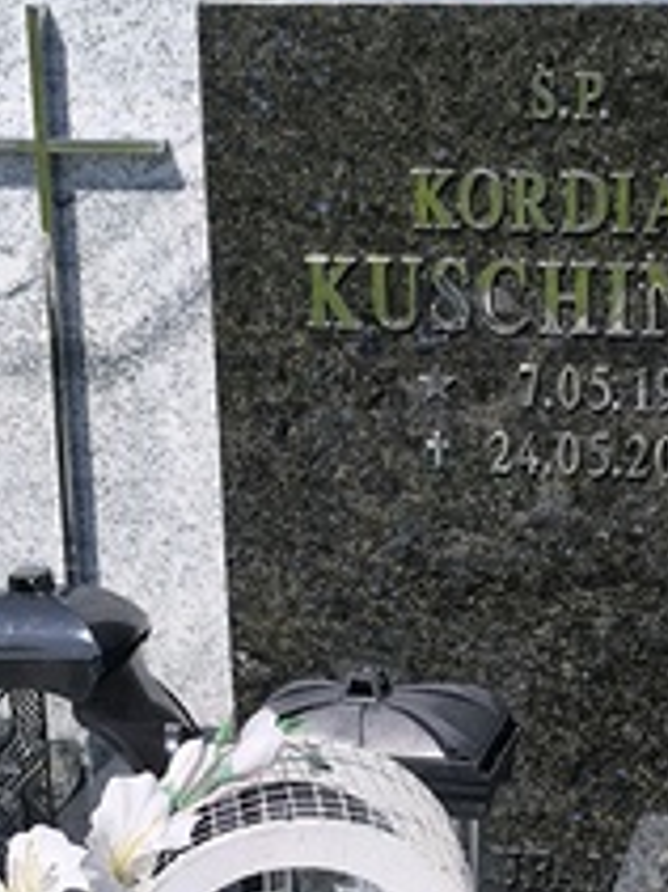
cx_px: 461
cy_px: 676
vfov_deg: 21.8
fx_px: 2292
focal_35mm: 89
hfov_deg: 16.5
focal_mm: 6.14
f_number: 1.65
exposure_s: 1/1204
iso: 50
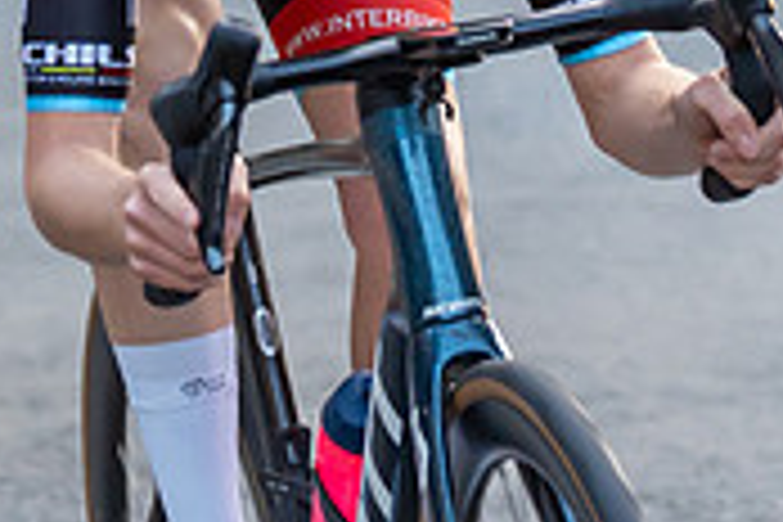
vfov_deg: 3.4
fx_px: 8656
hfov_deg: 5.2
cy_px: -541
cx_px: 387
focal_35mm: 398
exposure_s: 1/800
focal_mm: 70
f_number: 2.8
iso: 1000
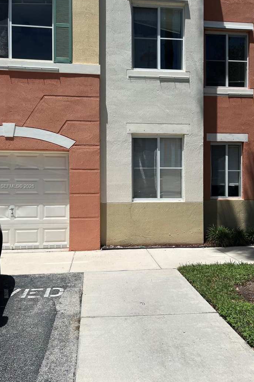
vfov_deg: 65.5
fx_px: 297
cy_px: 187
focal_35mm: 28
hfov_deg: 46.4
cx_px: 121
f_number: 1.5
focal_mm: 5.7
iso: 50
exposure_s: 1/8696
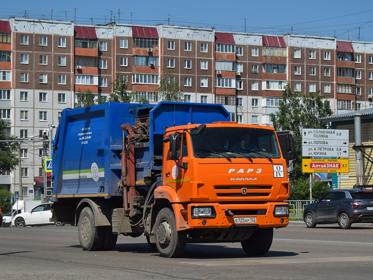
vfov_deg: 16.5
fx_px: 965
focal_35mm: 90
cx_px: 185
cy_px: 140
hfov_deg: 21.9
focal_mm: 55
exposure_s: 1/800
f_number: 6.3
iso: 100
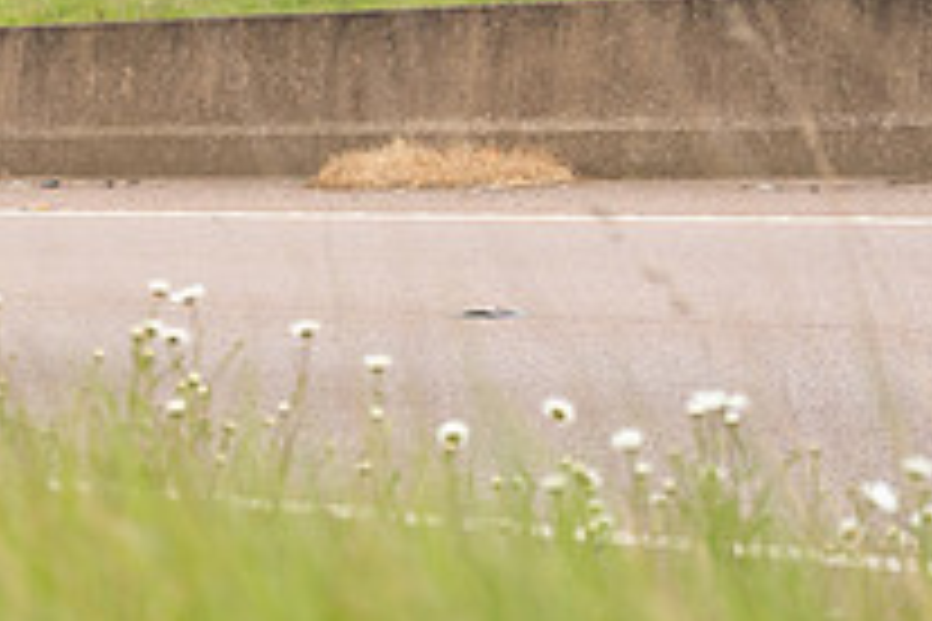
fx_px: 5074
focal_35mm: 196
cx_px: -320
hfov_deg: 10.3
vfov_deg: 7.0
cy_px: 74
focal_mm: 70
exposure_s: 1/1000
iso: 800
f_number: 3.5
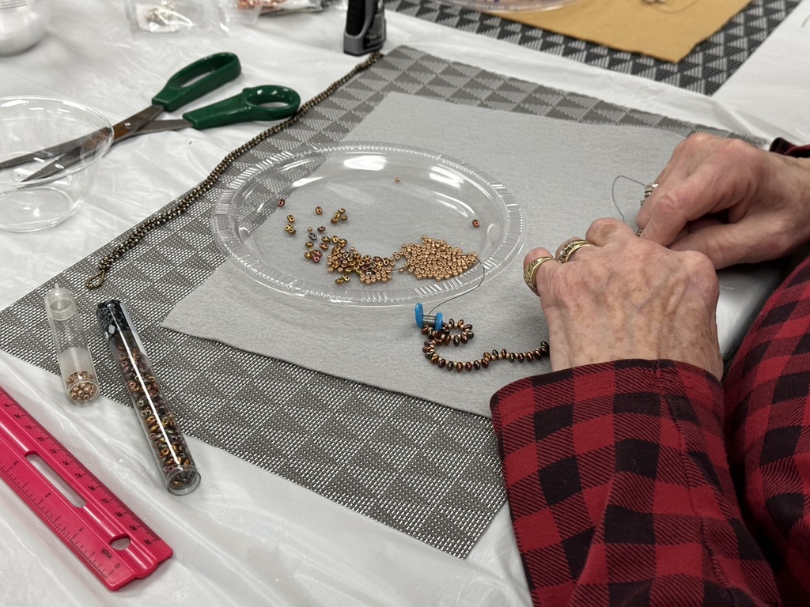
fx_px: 1123
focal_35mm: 48
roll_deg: -3.0
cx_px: 405
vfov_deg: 30.3
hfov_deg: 39.7
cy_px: 304
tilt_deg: -37.2
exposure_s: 1/69
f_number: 1.78
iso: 80
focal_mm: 6.86
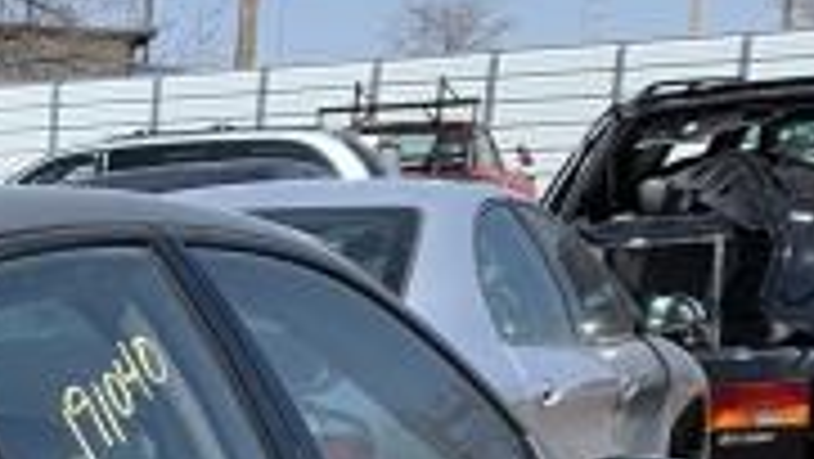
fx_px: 2699
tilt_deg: -19.8
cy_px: 1143
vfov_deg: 8.7
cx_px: -679
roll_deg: +1.6
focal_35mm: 125
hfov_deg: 14.8
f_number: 1.8
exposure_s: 1/2309
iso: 25
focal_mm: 4.25
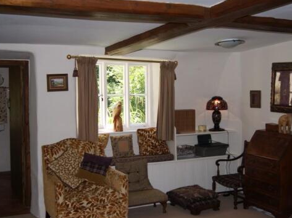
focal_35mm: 44
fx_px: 371
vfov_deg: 32.8
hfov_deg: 43.0
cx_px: 154
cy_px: 103
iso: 125
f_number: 4
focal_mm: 22
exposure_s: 1/160
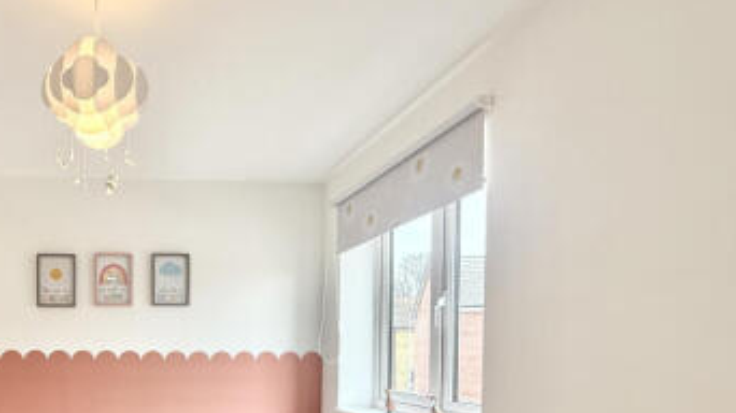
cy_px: 360
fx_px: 507
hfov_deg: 65.6
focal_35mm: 26
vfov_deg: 41.3
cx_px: 150
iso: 80
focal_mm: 2.22
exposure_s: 1/100
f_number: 2.2
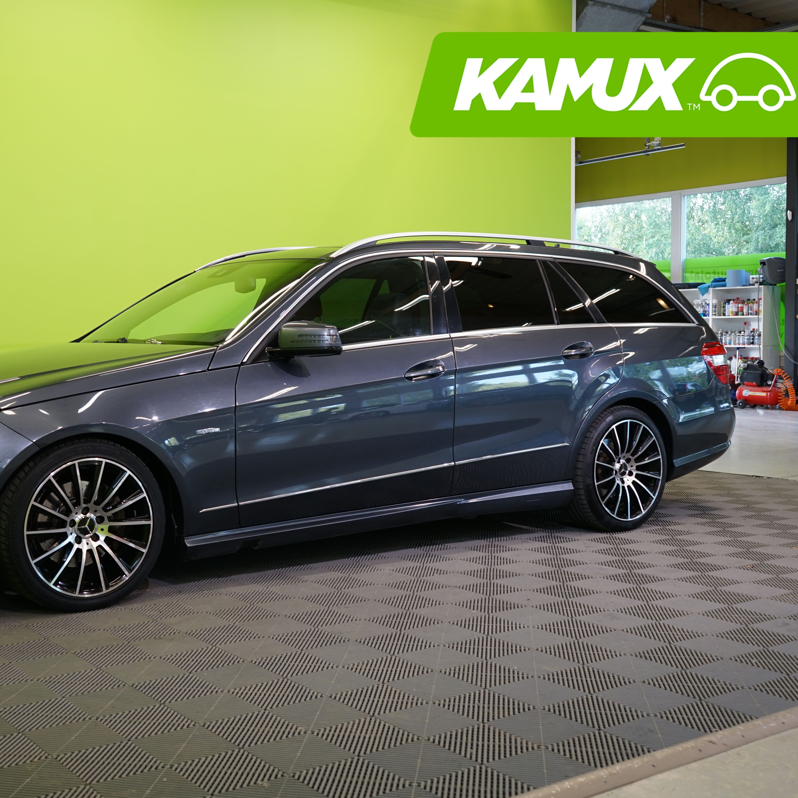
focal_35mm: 43
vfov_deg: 39.2
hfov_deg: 38.7
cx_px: 256
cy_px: 401
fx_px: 1122
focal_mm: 33
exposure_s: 1/30
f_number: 5.6
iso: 400
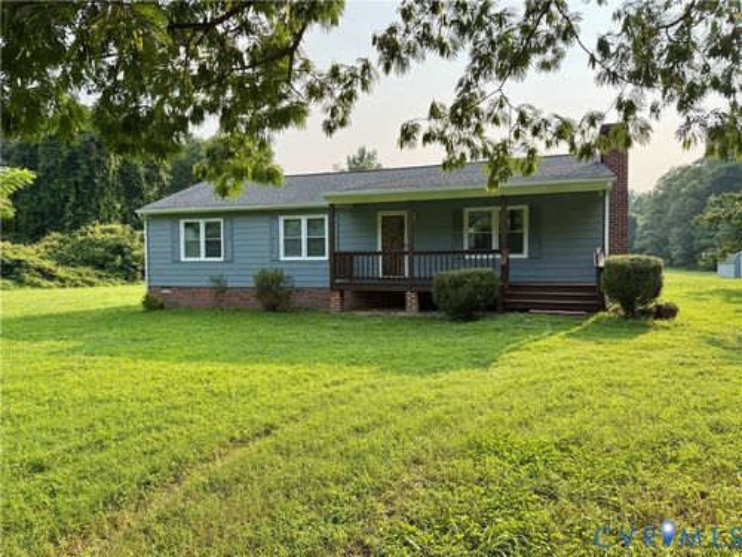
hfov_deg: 71.6
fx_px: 514
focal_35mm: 24
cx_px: 371
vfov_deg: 56.8
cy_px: 278
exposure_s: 1/1493
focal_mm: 6.76
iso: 100
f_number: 1.78
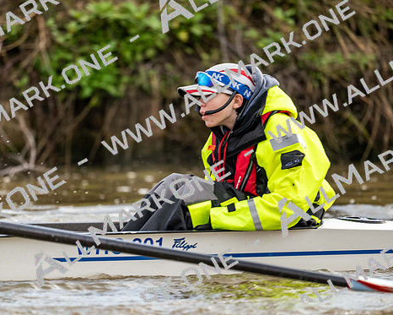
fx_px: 5433
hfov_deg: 4.1
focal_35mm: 467
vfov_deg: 3.3
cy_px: 158
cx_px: 206
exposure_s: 1/1600
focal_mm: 400
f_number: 4.5
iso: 560
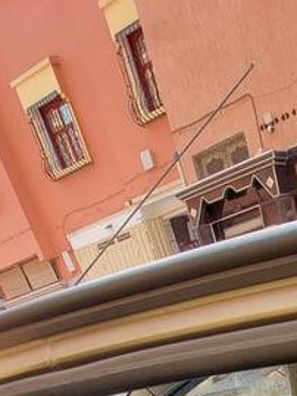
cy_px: 610
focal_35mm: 42
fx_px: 480
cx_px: 307
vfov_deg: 27.8
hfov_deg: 31.4
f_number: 2.2
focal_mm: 2.2
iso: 50
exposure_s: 1/146
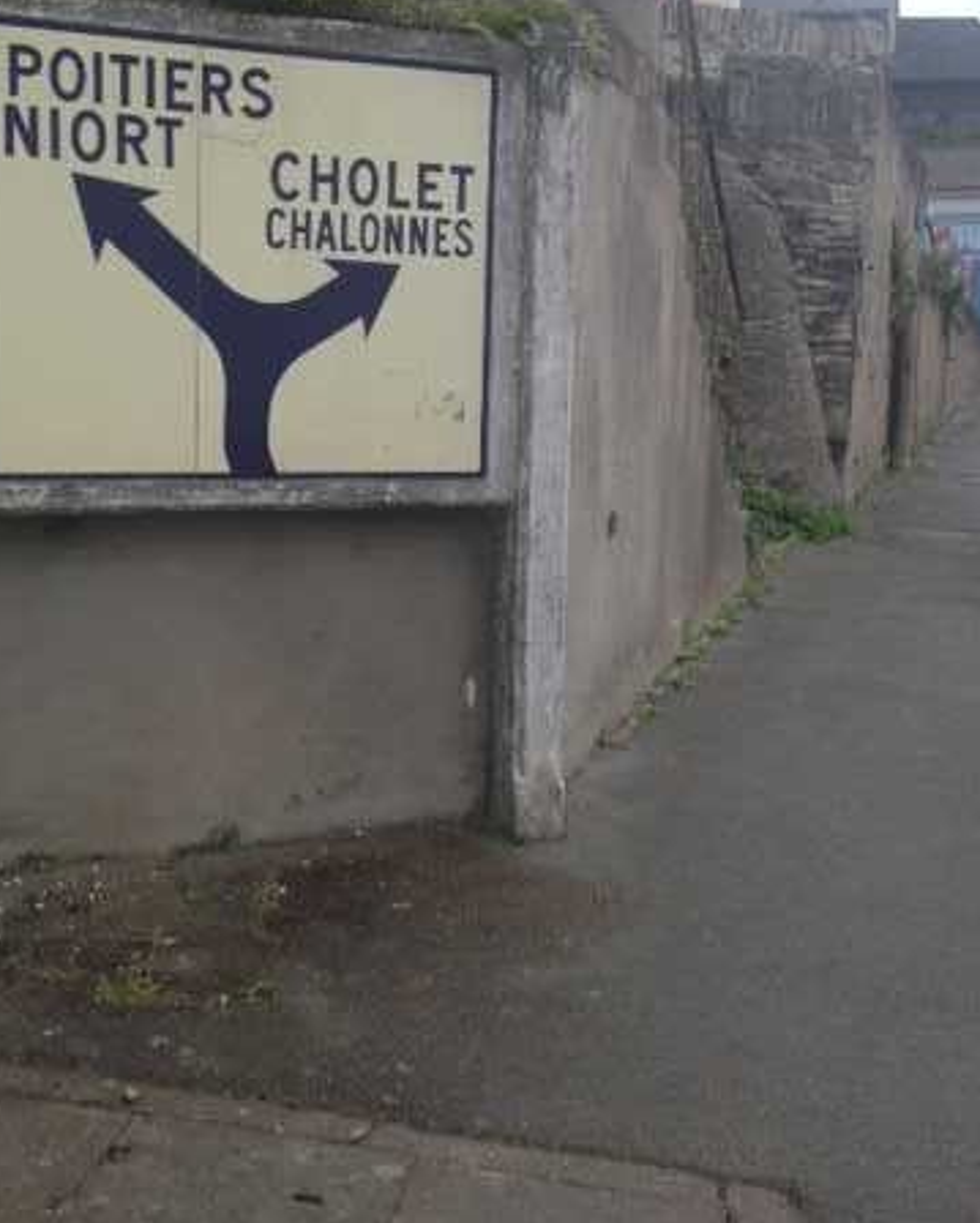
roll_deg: -3.1
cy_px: 489
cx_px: 393
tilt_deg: -6.1
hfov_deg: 32.7
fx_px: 1666
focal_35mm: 46
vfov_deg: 40.1
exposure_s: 1/565
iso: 50
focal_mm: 4.12
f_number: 2.4
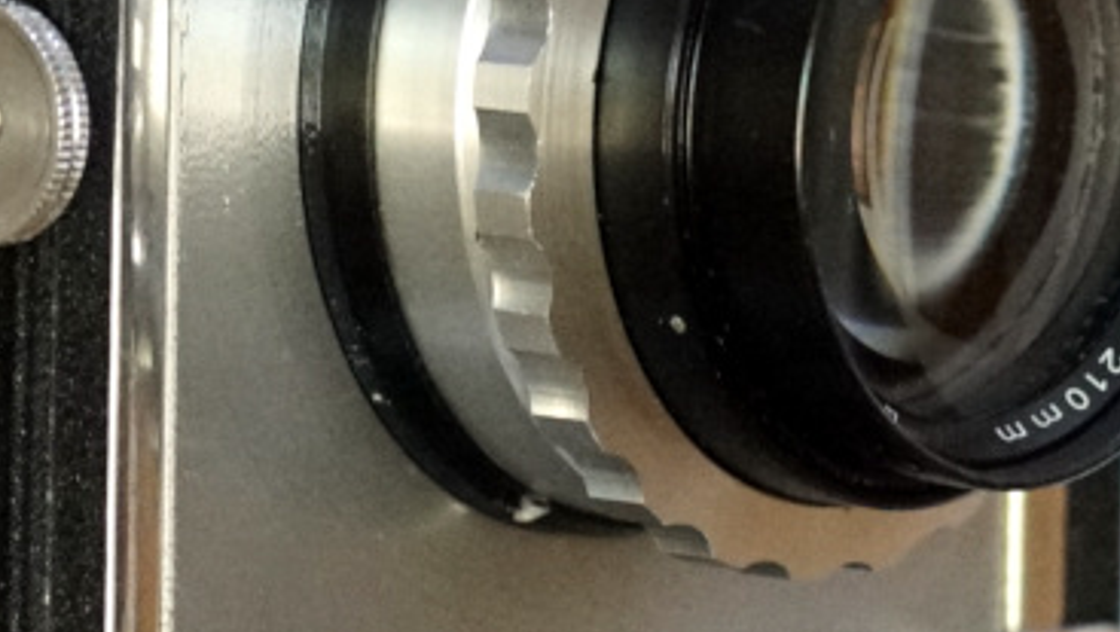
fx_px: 19079
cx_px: 27
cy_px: -67
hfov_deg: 3.4
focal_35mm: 642
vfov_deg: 1.9
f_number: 5.6
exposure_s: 1/125
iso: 6400
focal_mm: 100
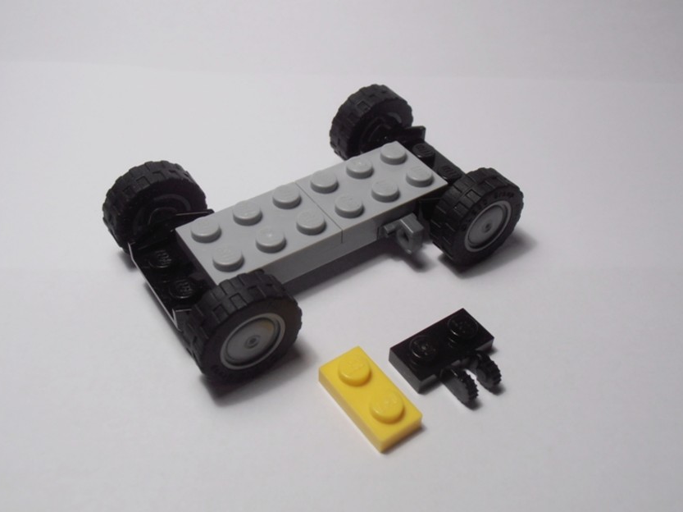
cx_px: 335
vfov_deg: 35.9
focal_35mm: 40
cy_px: 238
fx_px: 789
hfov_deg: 46.8
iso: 80
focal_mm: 6.61
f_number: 3.9
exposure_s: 1/80
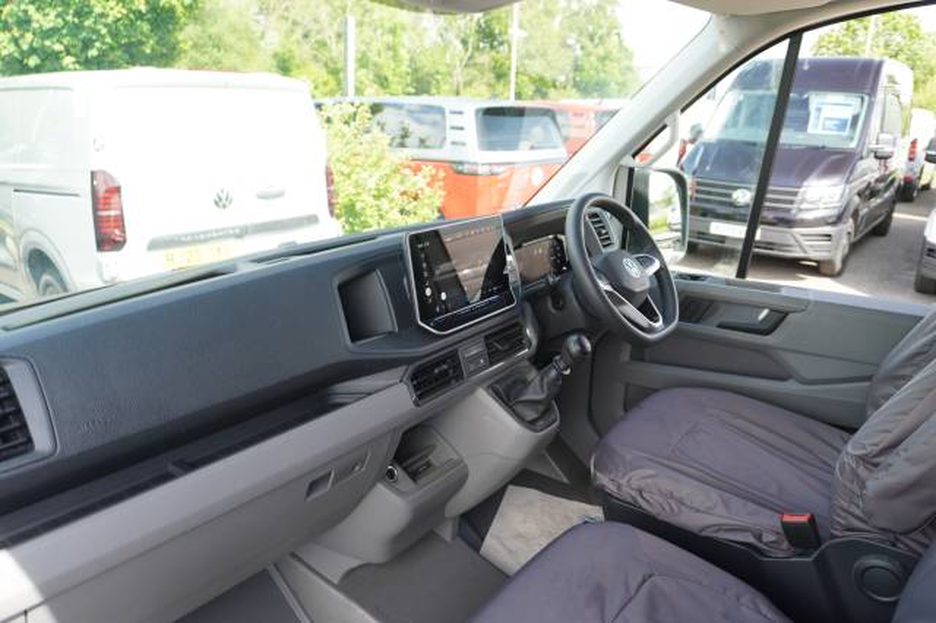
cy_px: 312
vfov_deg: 50.4
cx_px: 468
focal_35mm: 26
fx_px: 663
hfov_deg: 70.5
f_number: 4
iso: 160
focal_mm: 17
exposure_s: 1/60
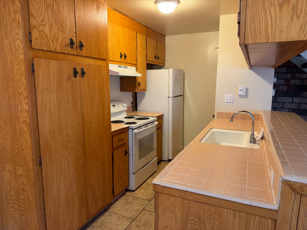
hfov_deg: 71.6
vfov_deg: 56.8
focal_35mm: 24
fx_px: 213
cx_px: 154
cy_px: 115
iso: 160
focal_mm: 6.76
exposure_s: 1/60
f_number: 1.78
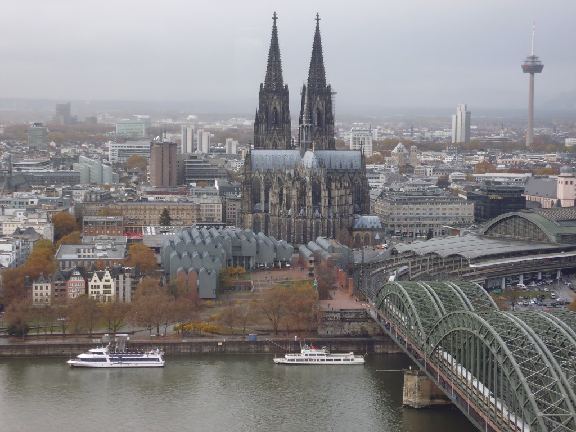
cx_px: 288
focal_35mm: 91
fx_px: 1514
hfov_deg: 21.5
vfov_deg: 16.2
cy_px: 216
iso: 125
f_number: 5.8
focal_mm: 16.2
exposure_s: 1/100
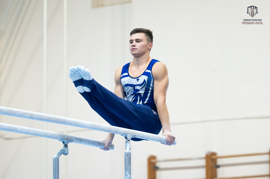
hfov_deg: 9.9
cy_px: 78
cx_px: 99
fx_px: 1556
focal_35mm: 208
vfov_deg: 6.6
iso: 2000
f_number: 2.8
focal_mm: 110
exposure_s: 1/1000
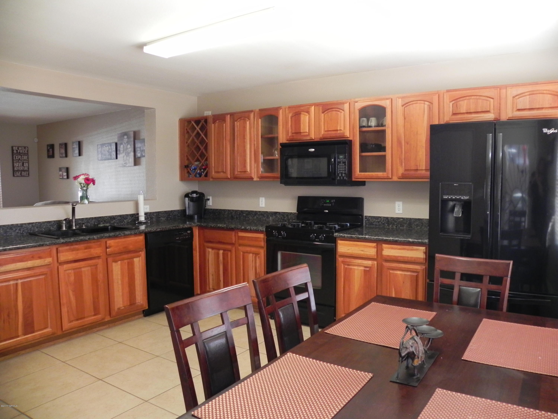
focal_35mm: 26
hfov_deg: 67.3
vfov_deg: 53.1
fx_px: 419
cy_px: 210
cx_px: 279
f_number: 2.8
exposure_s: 1/30.2
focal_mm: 4.6
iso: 348
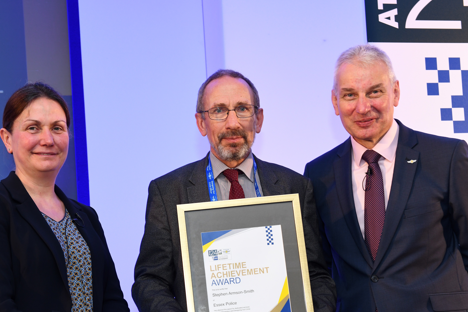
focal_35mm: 68
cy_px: 220
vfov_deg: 19.9
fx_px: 884
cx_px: 241
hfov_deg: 29.7
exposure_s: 1/160
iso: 800
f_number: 5.6
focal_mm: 48
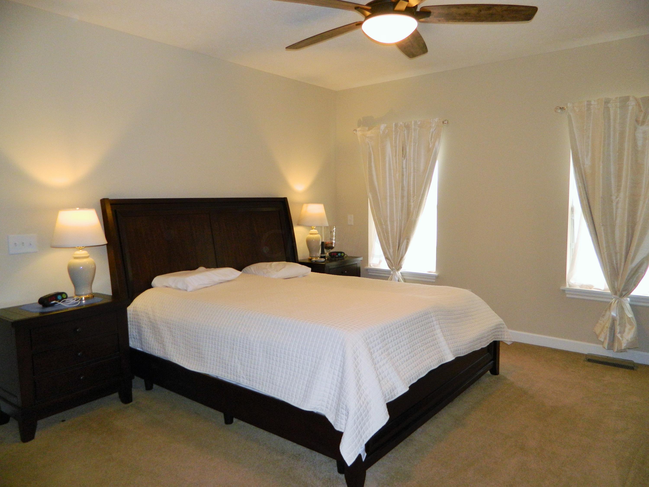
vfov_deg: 54.9
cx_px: 324
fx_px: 469
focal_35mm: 25
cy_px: 244
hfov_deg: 69.4
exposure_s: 1/30
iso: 200
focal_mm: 4.5
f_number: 3.1
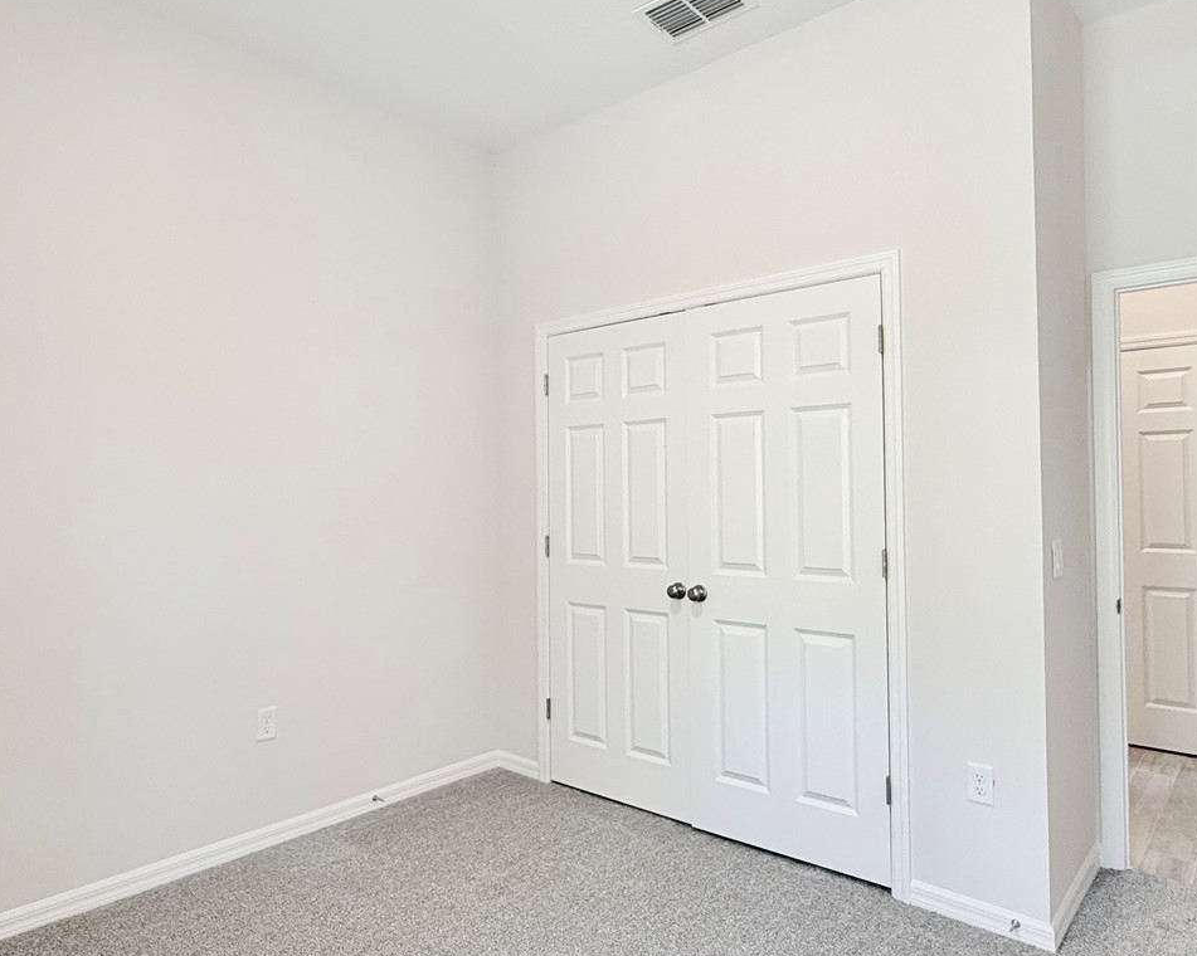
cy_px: 475
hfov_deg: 72.5
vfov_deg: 60.8
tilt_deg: +1.6
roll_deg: +0.4
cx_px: 560
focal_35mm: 23
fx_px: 814
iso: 250
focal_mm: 2.22
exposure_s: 1/120
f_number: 2.2
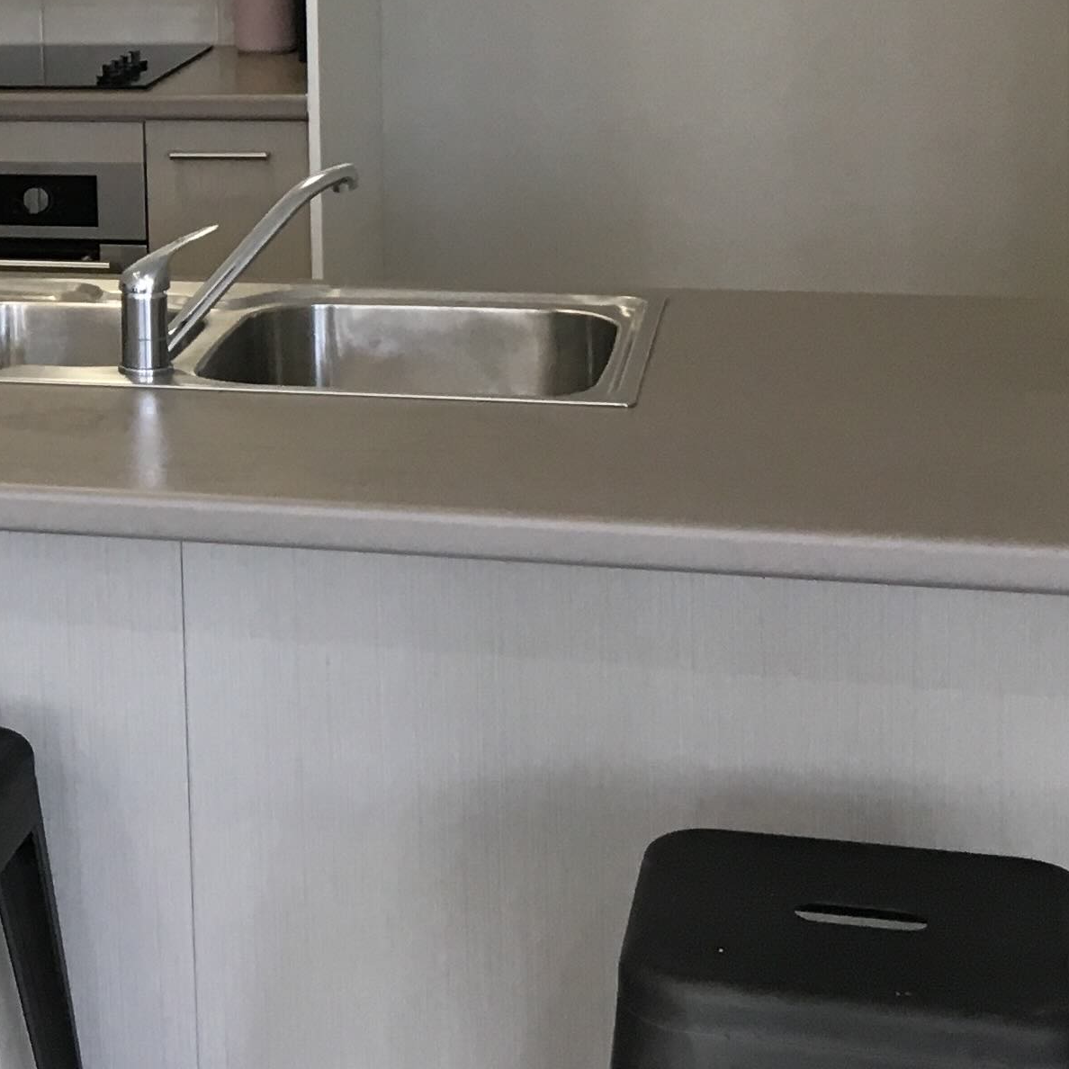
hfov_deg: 18.3
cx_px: -409
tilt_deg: -8.0
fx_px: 3040
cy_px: 126
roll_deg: +1.9
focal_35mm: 87
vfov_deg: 19.6
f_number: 2.2
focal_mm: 4.15
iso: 100
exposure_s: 1/33
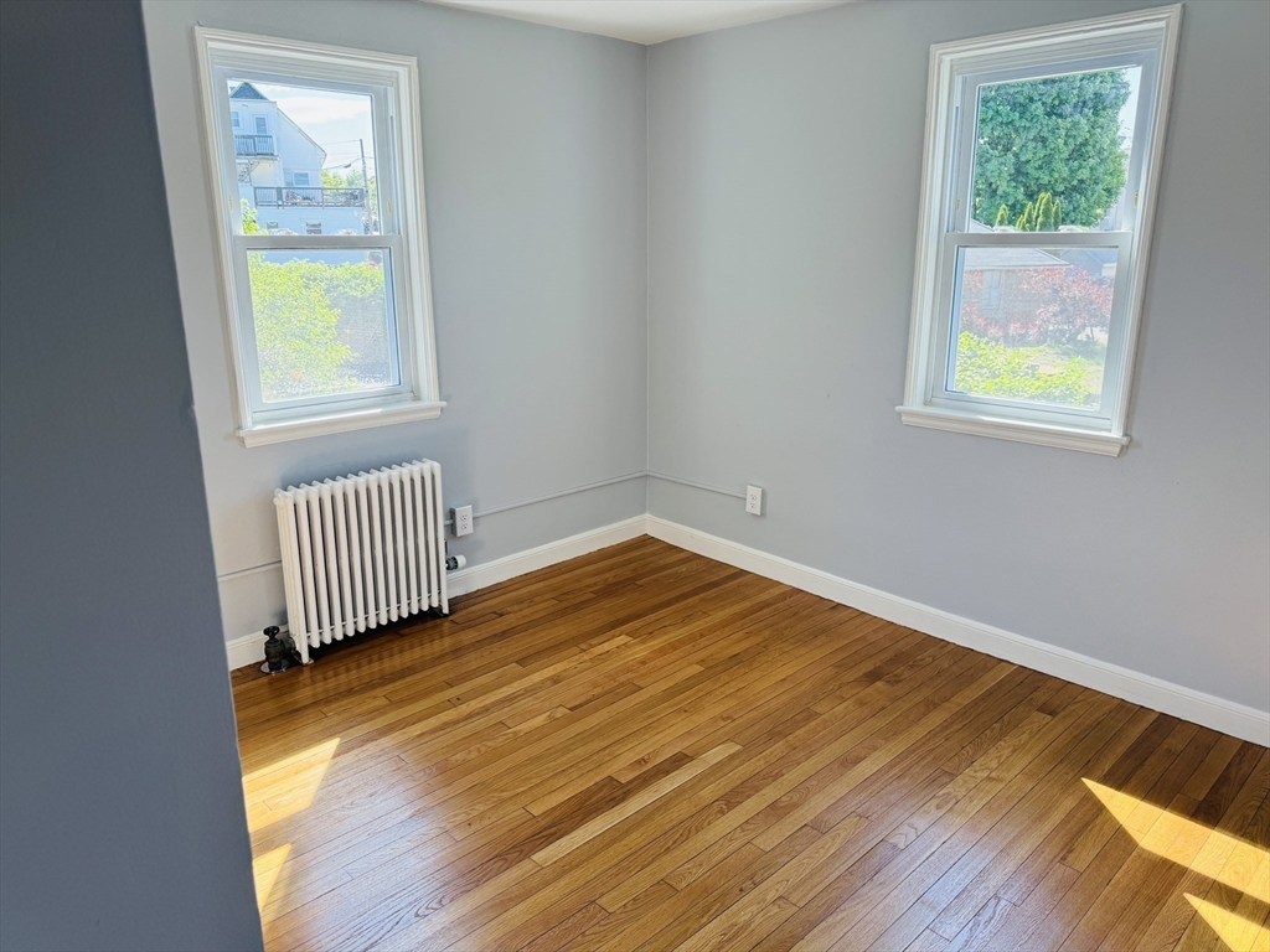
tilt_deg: -13.5
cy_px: 476
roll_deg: +0.9
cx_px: 635
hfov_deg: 71.6
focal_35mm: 24
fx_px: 881
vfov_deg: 56.8
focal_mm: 6.76
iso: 100
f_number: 1.78
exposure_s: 1/299
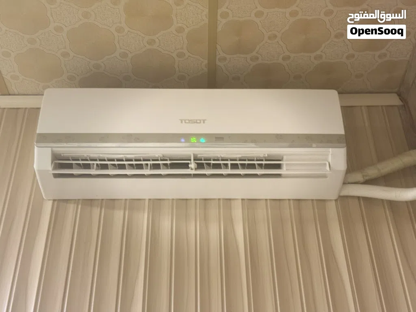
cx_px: 208
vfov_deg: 30.3
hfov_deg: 39.7
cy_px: 156
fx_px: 577
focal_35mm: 48
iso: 320
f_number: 1.78
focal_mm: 6.76
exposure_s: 1/40
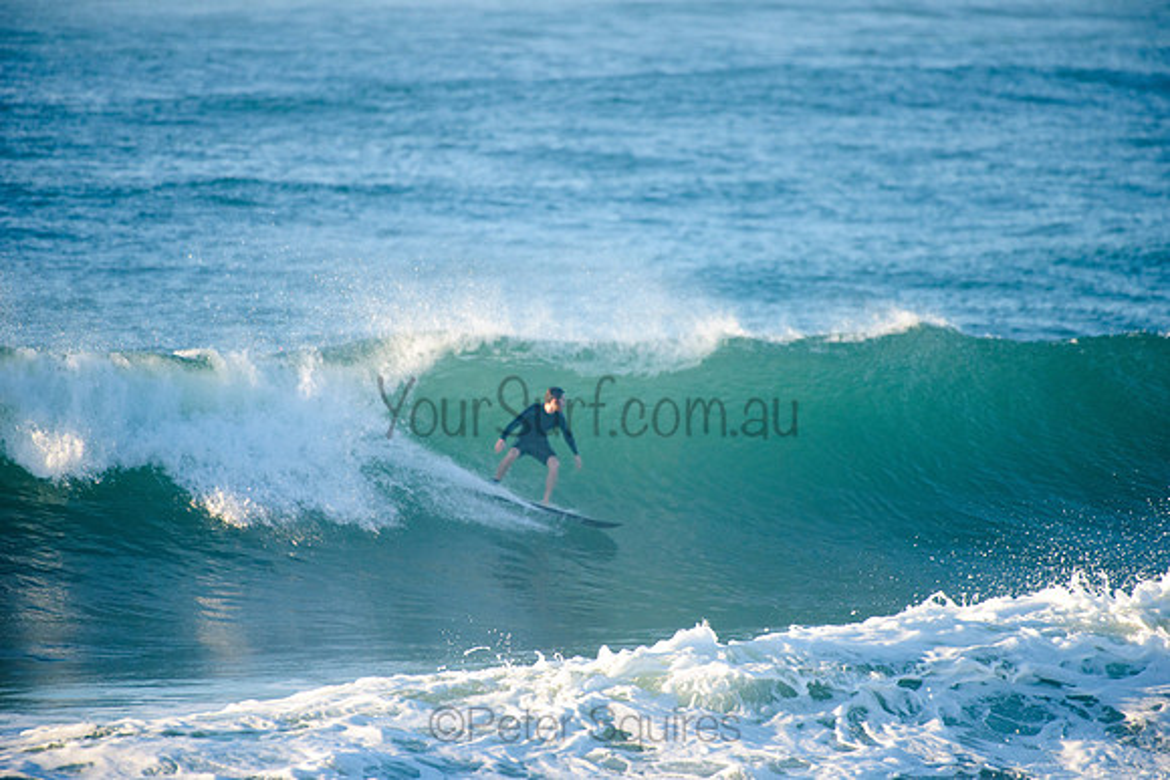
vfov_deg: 2.8
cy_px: 390
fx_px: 16256
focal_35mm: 500
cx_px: 585
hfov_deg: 4.1
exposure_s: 1/1600
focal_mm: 500
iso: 400
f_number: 5.6
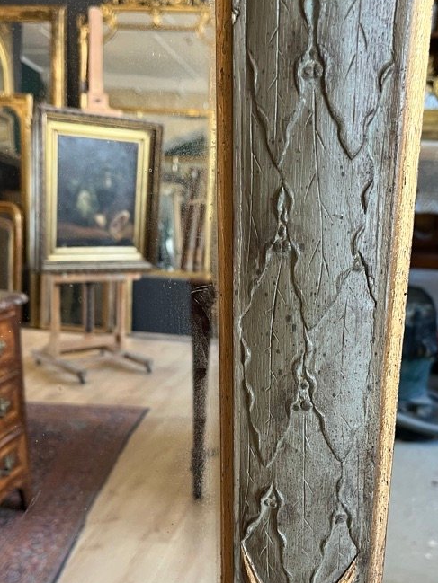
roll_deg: +0.9
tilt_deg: -25.4
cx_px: 273
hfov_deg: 35.0
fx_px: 691
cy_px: 375
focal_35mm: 41
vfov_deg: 45.3
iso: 100
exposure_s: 1/50
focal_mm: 5.1
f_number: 1.6
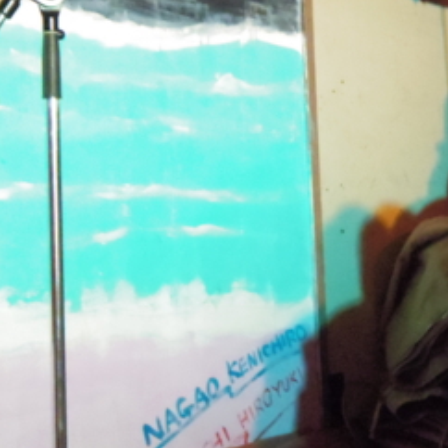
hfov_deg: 15.2
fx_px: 1611
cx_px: 548
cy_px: 168
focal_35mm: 110
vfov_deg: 15.8
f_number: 1.9
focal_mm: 8.5
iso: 4000
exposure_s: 1/60
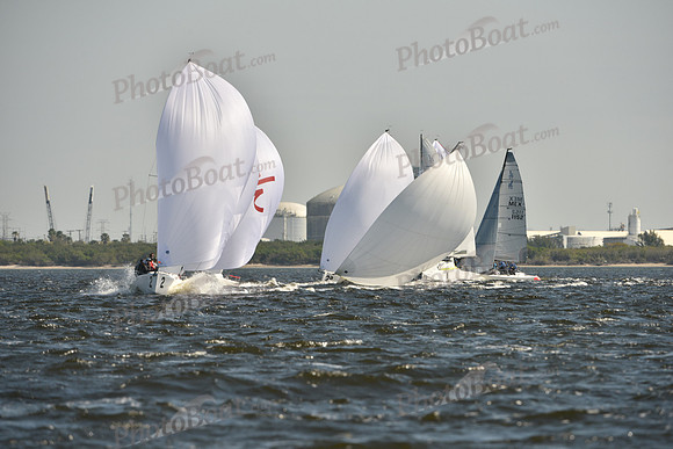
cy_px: 224
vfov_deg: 4.0
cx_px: 336
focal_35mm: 340
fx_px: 6357
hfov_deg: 6.1
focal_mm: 340
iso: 250
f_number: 7.1
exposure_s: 1/1250
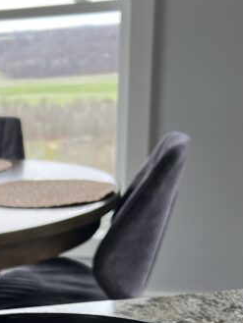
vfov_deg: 22.2
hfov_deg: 17.3
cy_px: 390
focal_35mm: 81
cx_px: -57
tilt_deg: -24.2
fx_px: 758
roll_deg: +4.9
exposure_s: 1/120
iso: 64
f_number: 1.5
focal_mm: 5.7
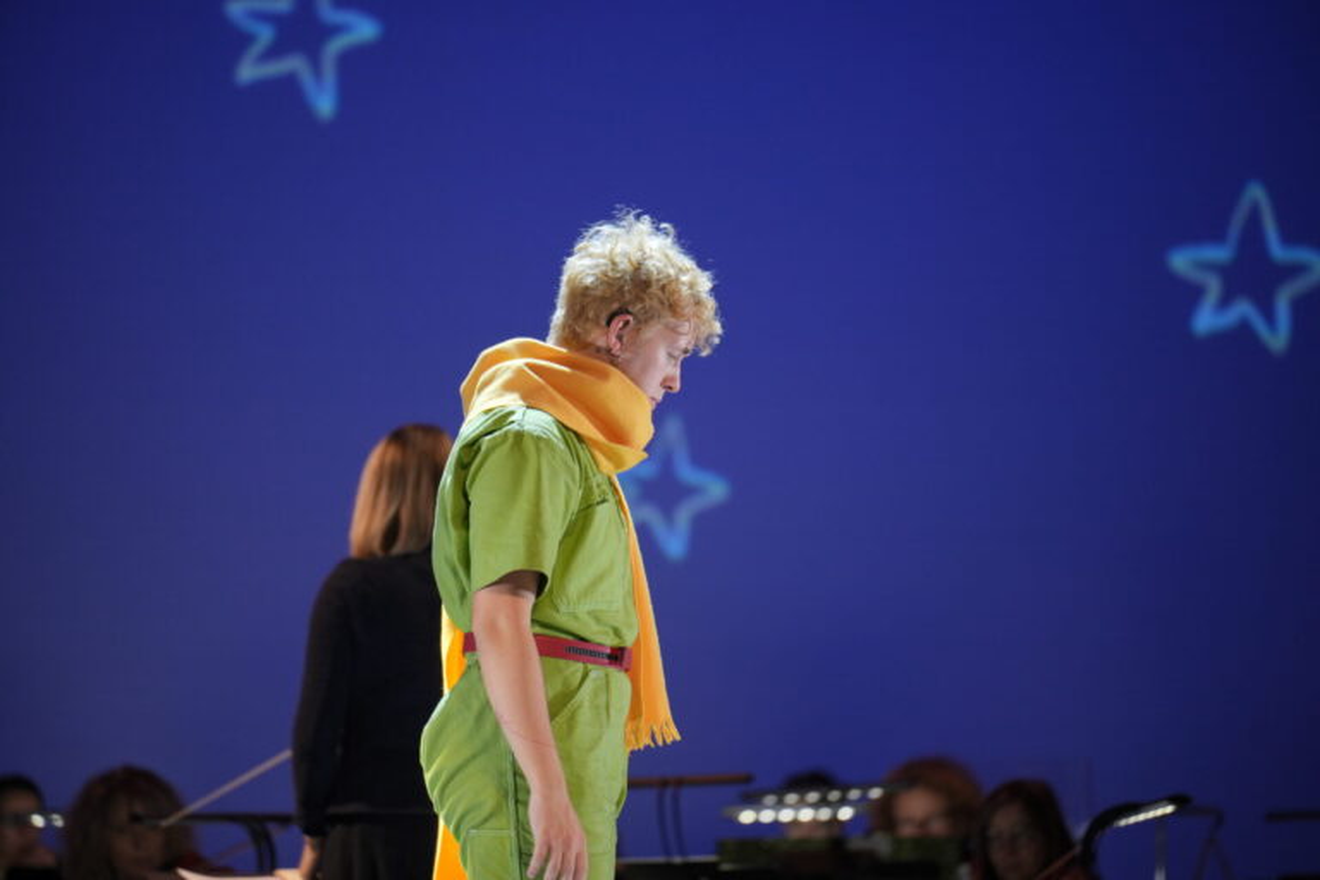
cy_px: 440
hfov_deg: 11.4
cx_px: 660
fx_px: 6599
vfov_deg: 7.6
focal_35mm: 180
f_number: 2.8
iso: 1000
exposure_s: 1/125
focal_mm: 180
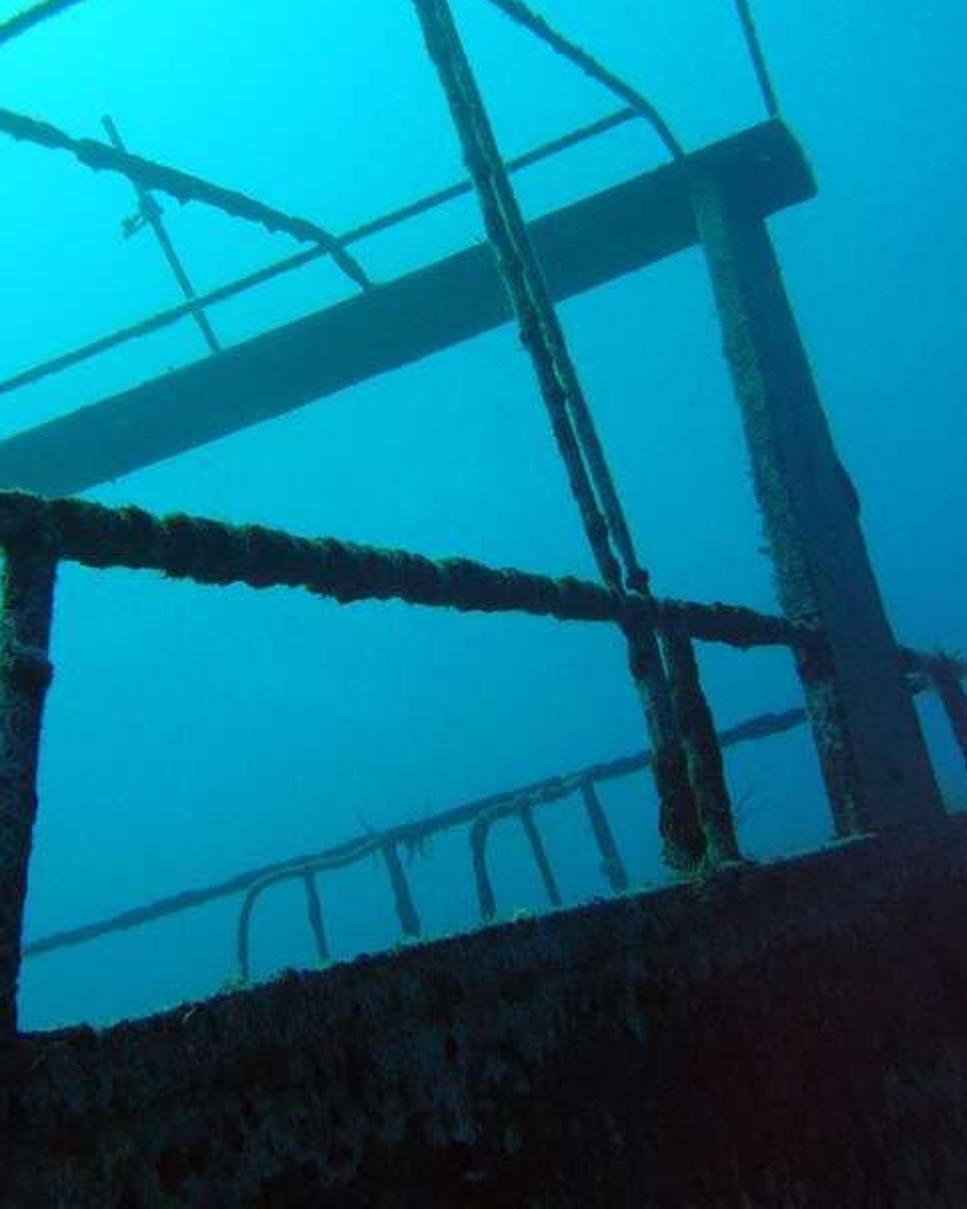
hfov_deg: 34.1
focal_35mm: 44
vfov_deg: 41.9
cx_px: 424
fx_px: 1575
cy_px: 503
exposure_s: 1/177
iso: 50
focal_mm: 5.7
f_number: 4.9
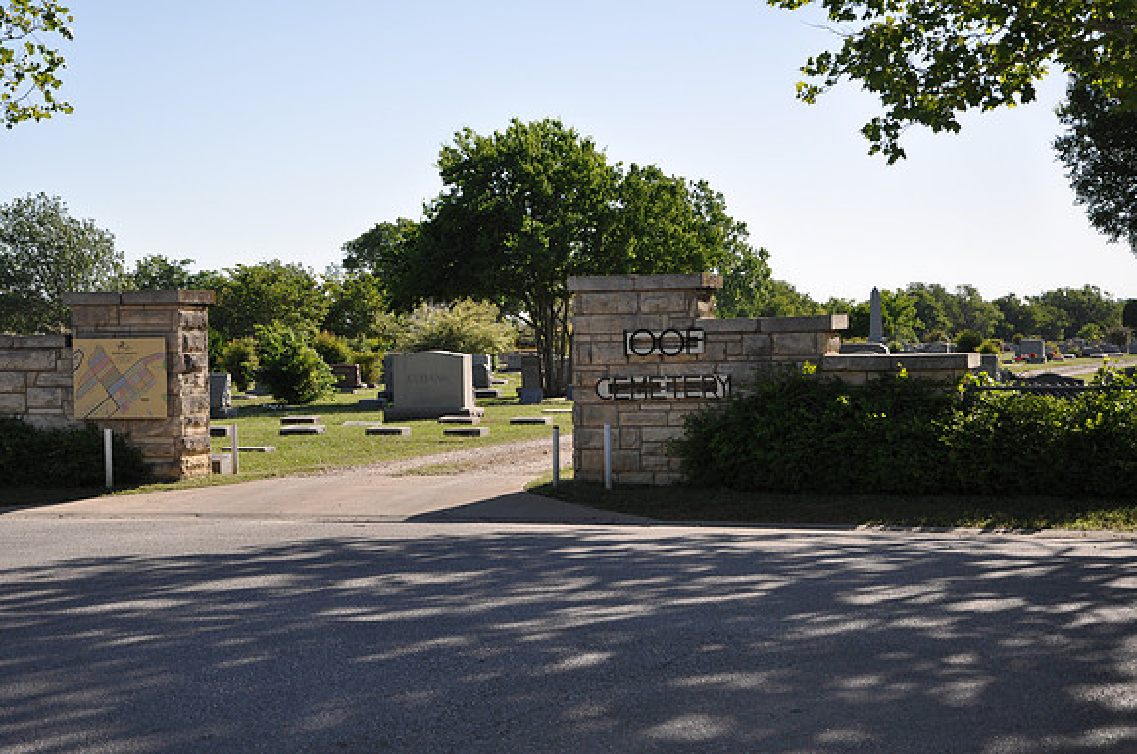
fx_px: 1987
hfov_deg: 31.9
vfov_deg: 21.5
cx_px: 568
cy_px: 377
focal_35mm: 63
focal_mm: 42
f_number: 7.1
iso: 200
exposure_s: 1/200
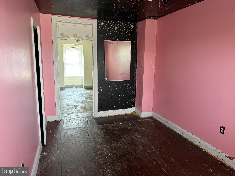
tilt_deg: -8.6
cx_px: 118
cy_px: 88
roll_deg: -1.3
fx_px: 163
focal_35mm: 24
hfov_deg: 71.6
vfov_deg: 56.8
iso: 250
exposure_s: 1/60
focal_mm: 6.76
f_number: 1.78
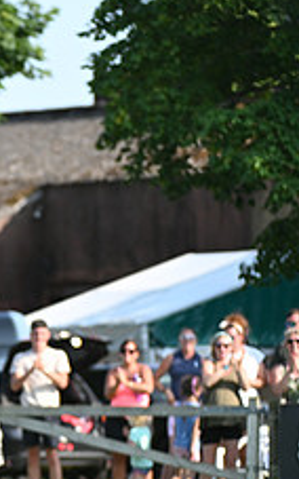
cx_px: -270
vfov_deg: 4.0
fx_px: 6788
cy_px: 294
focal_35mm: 521
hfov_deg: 2.5
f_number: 4.5
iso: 450
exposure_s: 1/1250
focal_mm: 200
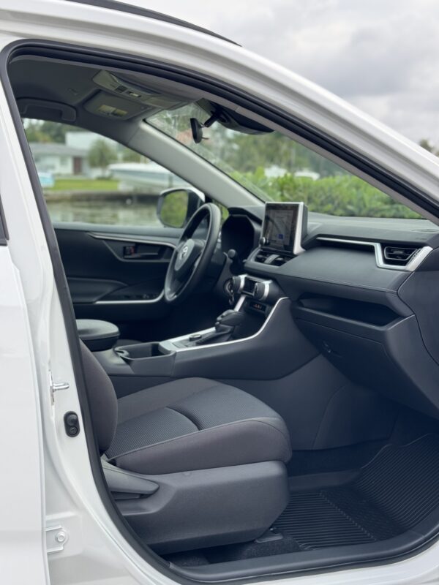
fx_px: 812
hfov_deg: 30.3
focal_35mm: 48
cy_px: 292
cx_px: 220
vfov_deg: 39.7
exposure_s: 1/621
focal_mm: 6.86
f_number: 1.78
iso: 64
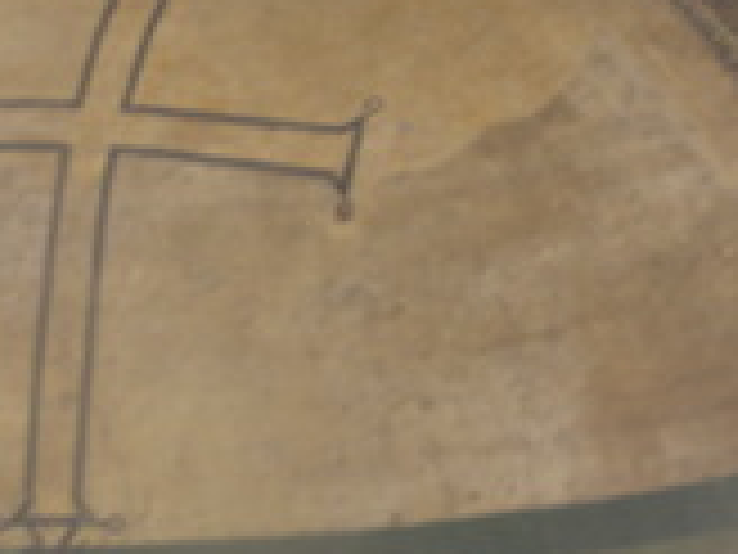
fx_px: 3432
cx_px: 324
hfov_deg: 12.3
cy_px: 140
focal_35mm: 161
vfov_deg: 9.2
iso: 100
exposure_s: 1/2
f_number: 3.6
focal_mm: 12.6
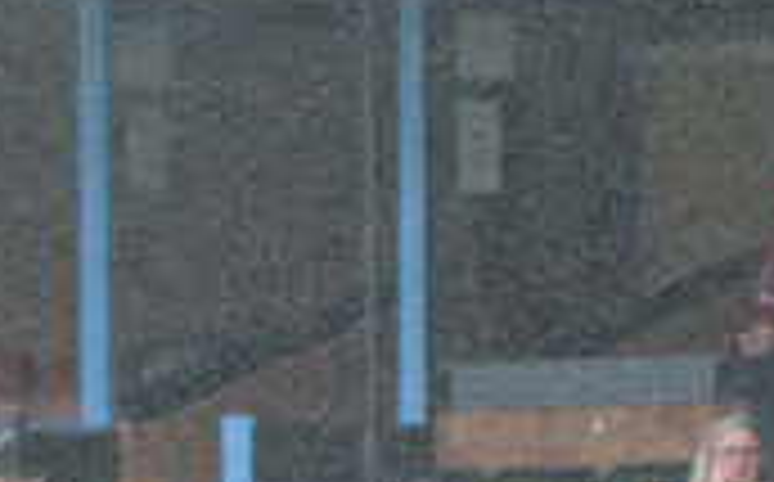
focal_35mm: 1241
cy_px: 1156
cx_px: 875
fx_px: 26144
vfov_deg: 1.1
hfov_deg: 1.7
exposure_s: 1/1600
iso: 320
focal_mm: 140
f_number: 2.8
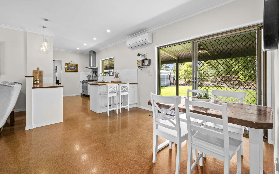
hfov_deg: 97.8
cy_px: 77
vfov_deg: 71.0
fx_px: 122
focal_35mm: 16
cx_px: 135
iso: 320
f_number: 11
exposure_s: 1/6
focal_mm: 15
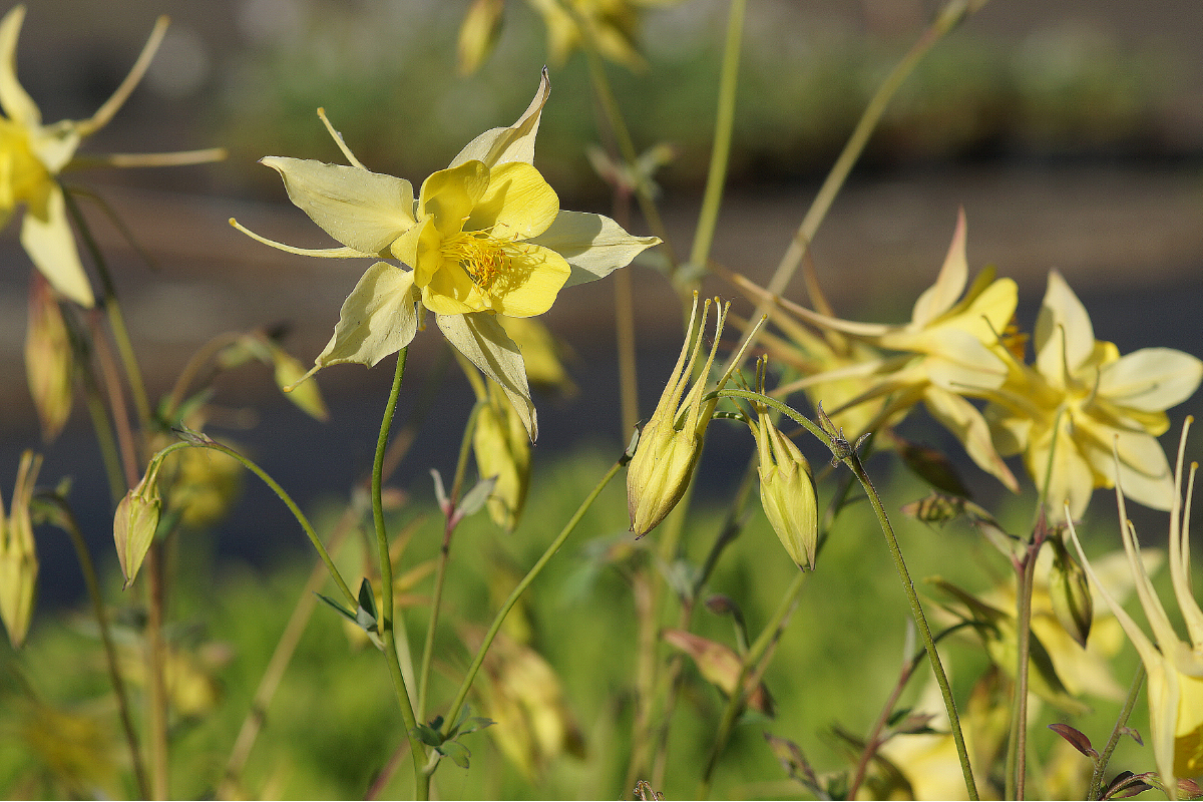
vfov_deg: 9.1
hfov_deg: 13.7
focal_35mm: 150
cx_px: 602
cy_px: 401
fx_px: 5012
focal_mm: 100
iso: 100
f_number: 6.3
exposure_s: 1/400
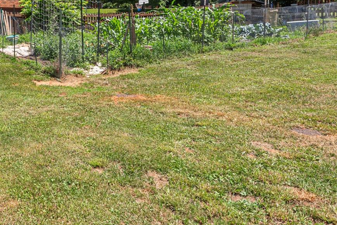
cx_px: 0
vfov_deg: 38.6
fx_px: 309
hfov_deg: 47.5
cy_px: 47
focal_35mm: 33
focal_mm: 14
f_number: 8
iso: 320
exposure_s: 1/1600
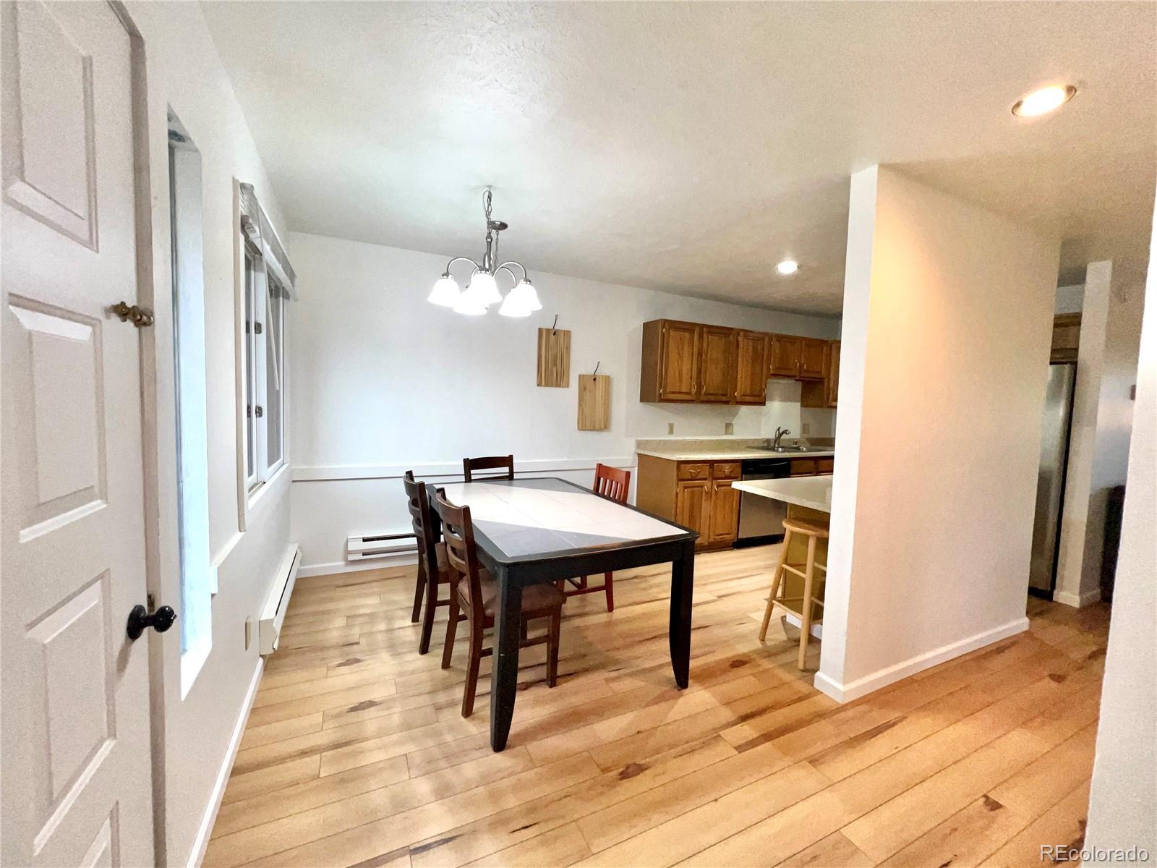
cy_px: 434
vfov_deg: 89.9
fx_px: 435
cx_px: 578
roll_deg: -2.3
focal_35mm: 13
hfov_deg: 106.2
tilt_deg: -4.6
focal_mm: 1.57
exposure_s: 1/120
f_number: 1.8
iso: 200
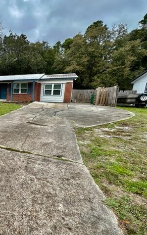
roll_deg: -1.2
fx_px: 128
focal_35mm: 20
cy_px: 118
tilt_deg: -10.1
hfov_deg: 47.6
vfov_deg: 85.1
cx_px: -5
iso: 40
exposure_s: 1/917
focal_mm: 2.22
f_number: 2.2
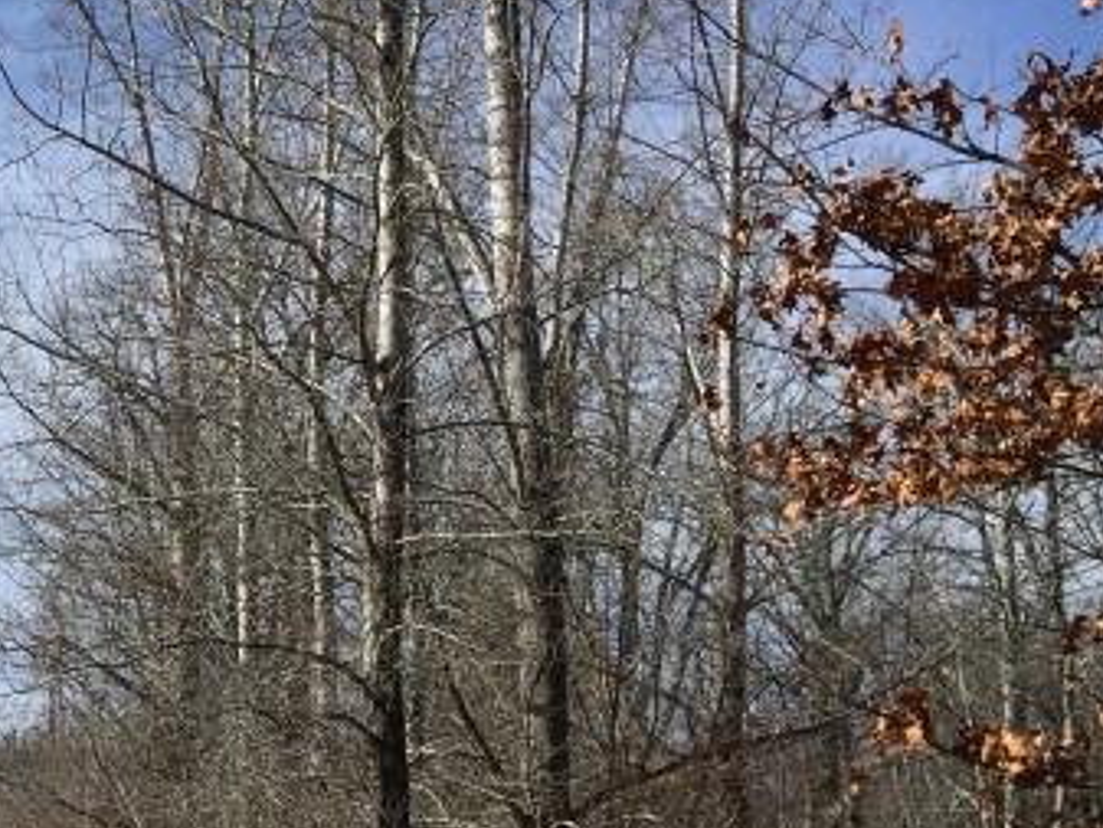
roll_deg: -3.2
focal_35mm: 88
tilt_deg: +10.1
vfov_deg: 16.6
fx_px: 2805
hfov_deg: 19.4
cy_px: 740
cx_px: -563
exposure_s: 1/2475
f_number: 2.2
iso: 32
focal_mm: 4.15
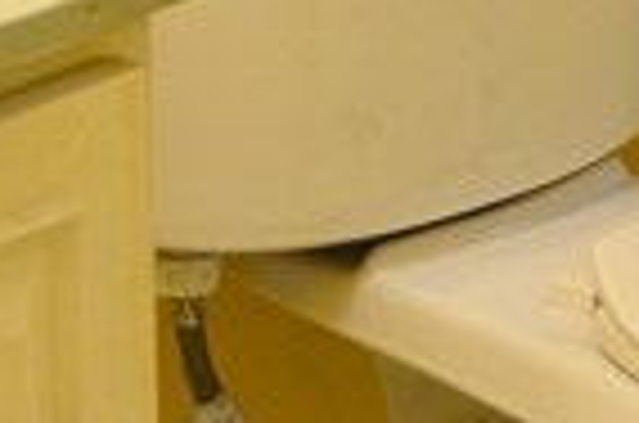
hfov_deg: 5.9
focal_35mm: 345
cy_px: -212
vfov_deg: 3.9
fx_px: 6110
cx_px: 958
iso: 400
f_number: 4.5
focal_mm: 30
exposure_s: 1/30
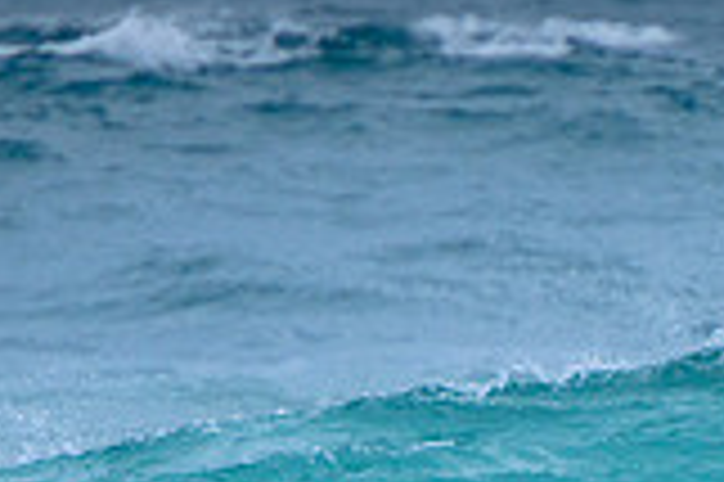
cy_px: 779
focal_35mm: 1986
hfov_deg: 1.0
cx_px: 879
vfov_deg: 0.7
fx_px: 39899
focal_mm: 400
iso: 280
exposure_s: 1/2000
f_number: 5.6
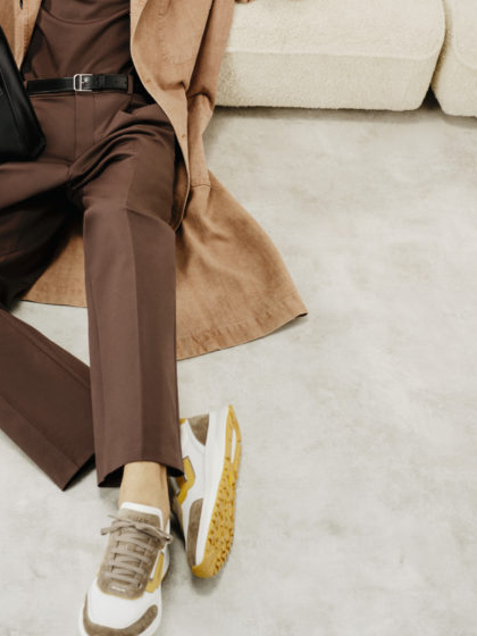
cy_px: 164
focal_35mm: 64
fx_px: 1176
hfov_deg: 22.6
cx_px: 101
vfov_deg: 29.8
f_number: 7.1
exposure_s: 1/250
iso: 400
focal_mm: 45
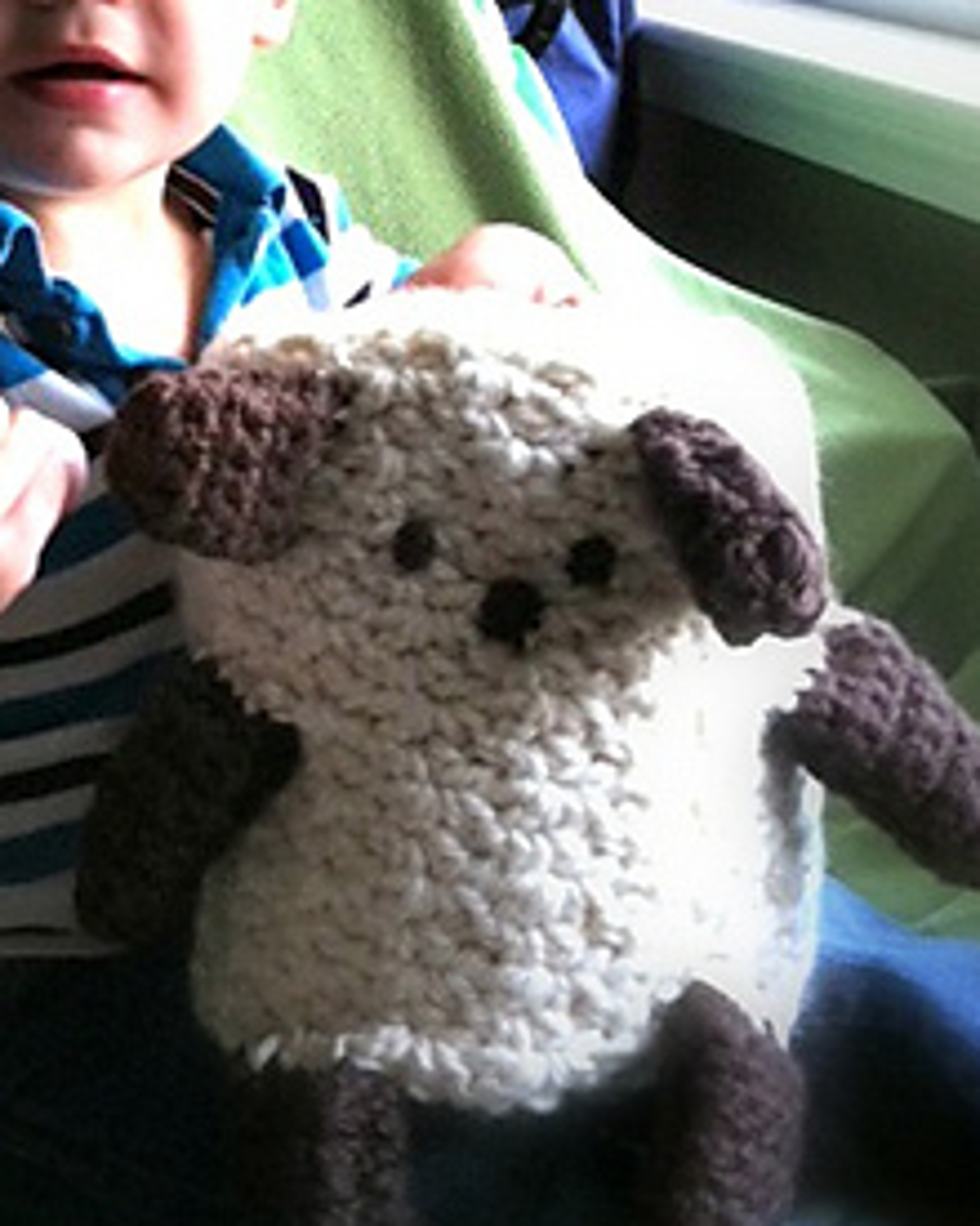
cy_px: 317
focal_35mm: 62
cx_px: 220
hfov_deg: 24.3
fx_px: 2248
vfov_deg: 30.0
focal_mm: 3.85
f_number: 2.8
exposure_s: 1/17
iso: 320
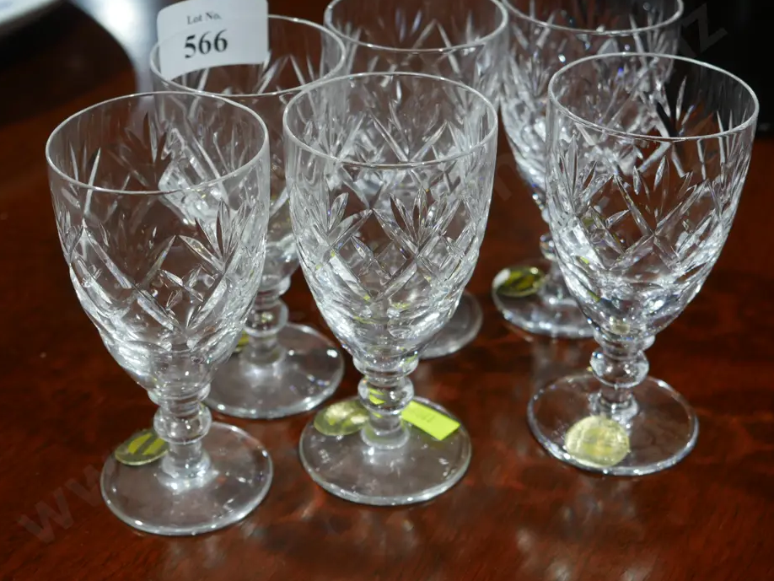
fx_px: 1297
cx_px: 370
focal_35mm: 58
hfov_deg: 33.2
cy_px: 277
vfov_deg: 25.2
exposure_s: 1/60
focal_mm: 26
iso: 500
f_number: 5.3
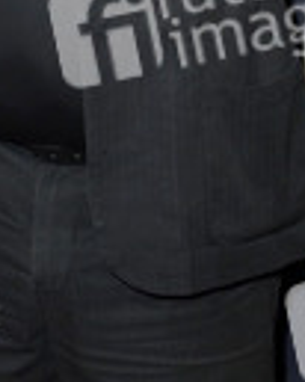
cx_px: -68
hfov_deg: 9.5
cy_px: -130
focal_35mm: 160
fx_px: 1808
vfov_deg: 11.7
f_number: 5
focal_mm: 55
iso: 1250
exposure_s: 1/200
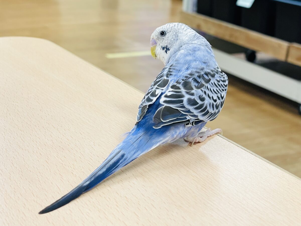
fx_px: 452
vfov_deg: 28.0
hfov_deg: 36.8
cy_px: 113
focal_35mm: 52
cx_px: 150
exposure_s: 1/100
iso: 80
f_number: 2
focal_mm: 6
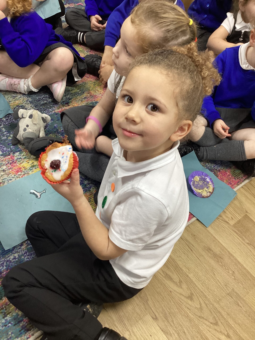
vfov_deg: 58.4
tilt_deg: -49.8
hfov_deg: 45.4
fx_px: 304
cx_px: 128
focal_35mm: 31
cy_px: 170
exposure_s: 1/50
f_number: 2.4
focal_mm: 3.3
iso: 160
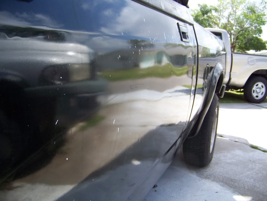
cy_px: 100
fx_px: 278
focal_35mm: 36
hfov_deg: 51.4
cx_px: 134
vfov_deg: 39.7
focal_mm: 5.9
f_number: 2.8
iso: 64
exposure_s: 1/320
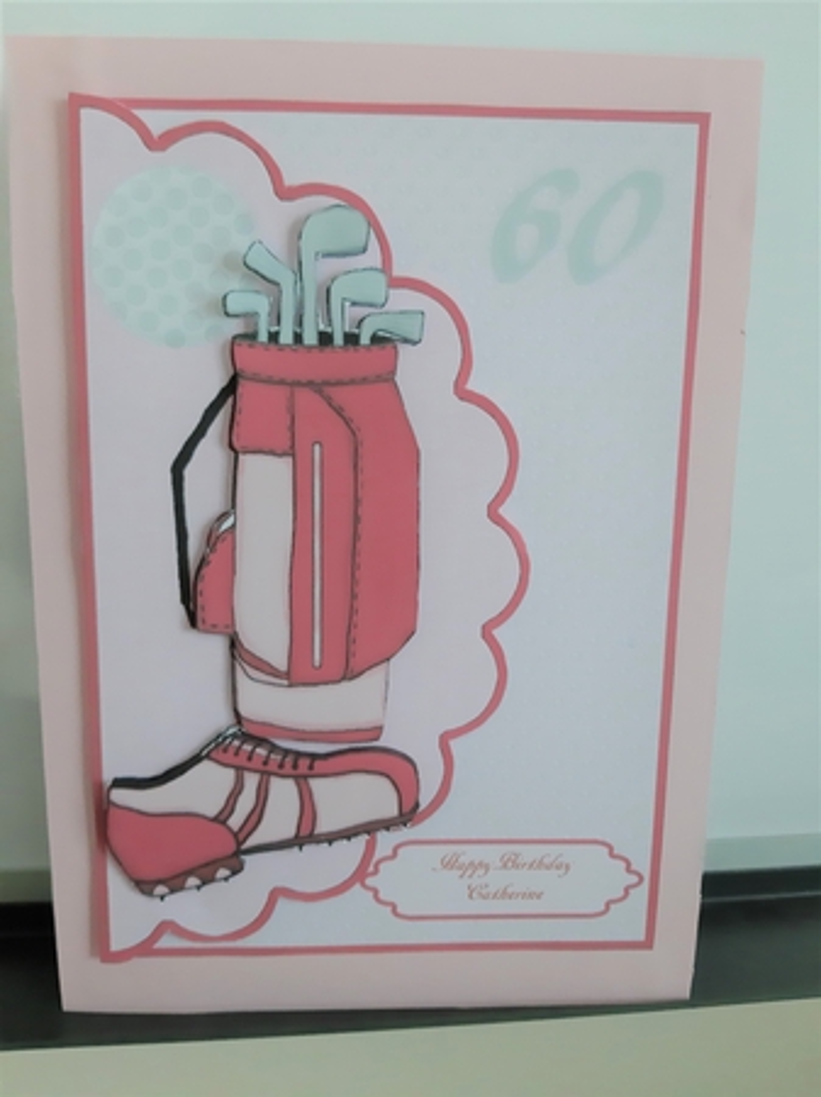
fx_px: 855
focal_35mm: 27
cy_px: 548
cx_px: 410
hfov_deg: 51.3
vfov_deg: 65.4
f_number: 1.7
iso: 500
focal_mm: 3.93
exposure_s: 1/50
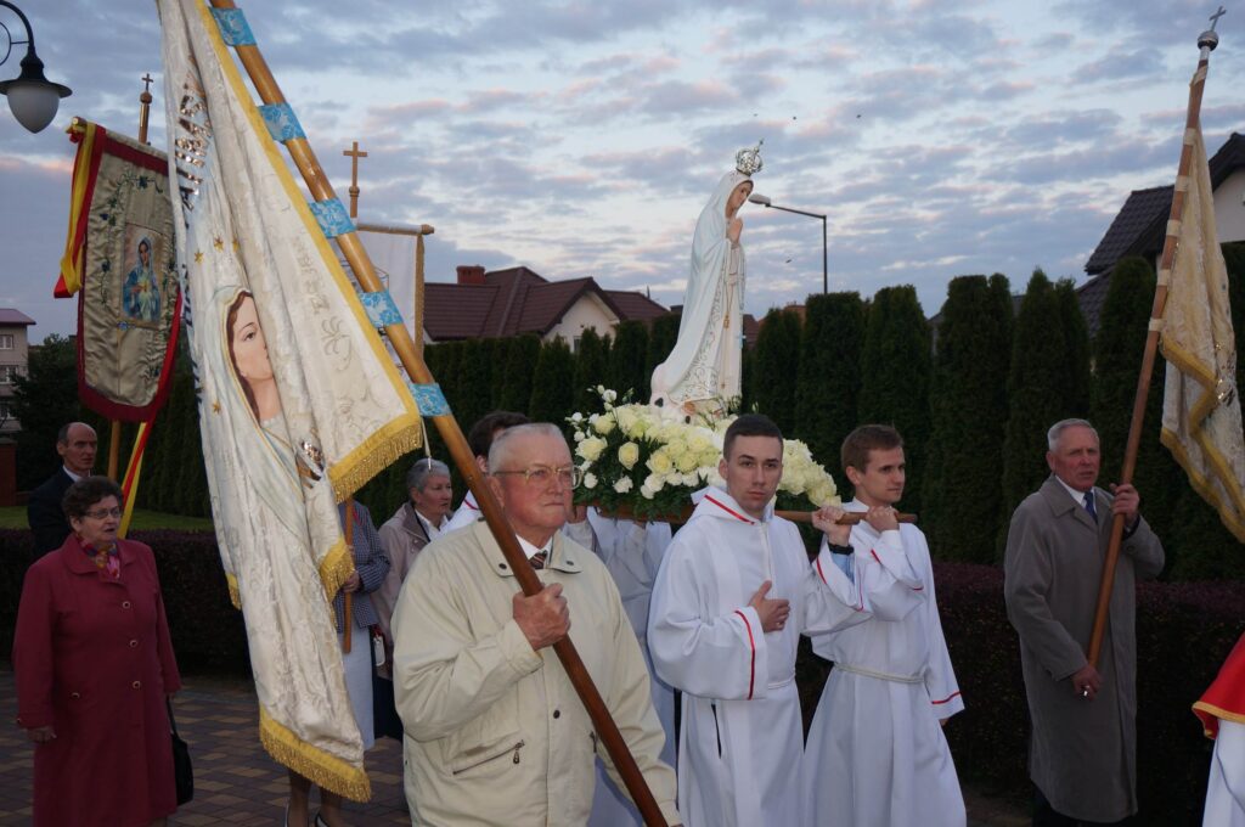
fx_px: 1295
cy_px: 414
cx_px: 622
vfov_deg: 35.4
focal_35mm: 38
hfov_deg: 51.3
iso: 250
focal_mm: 25
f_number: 4.5
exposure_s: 1/160
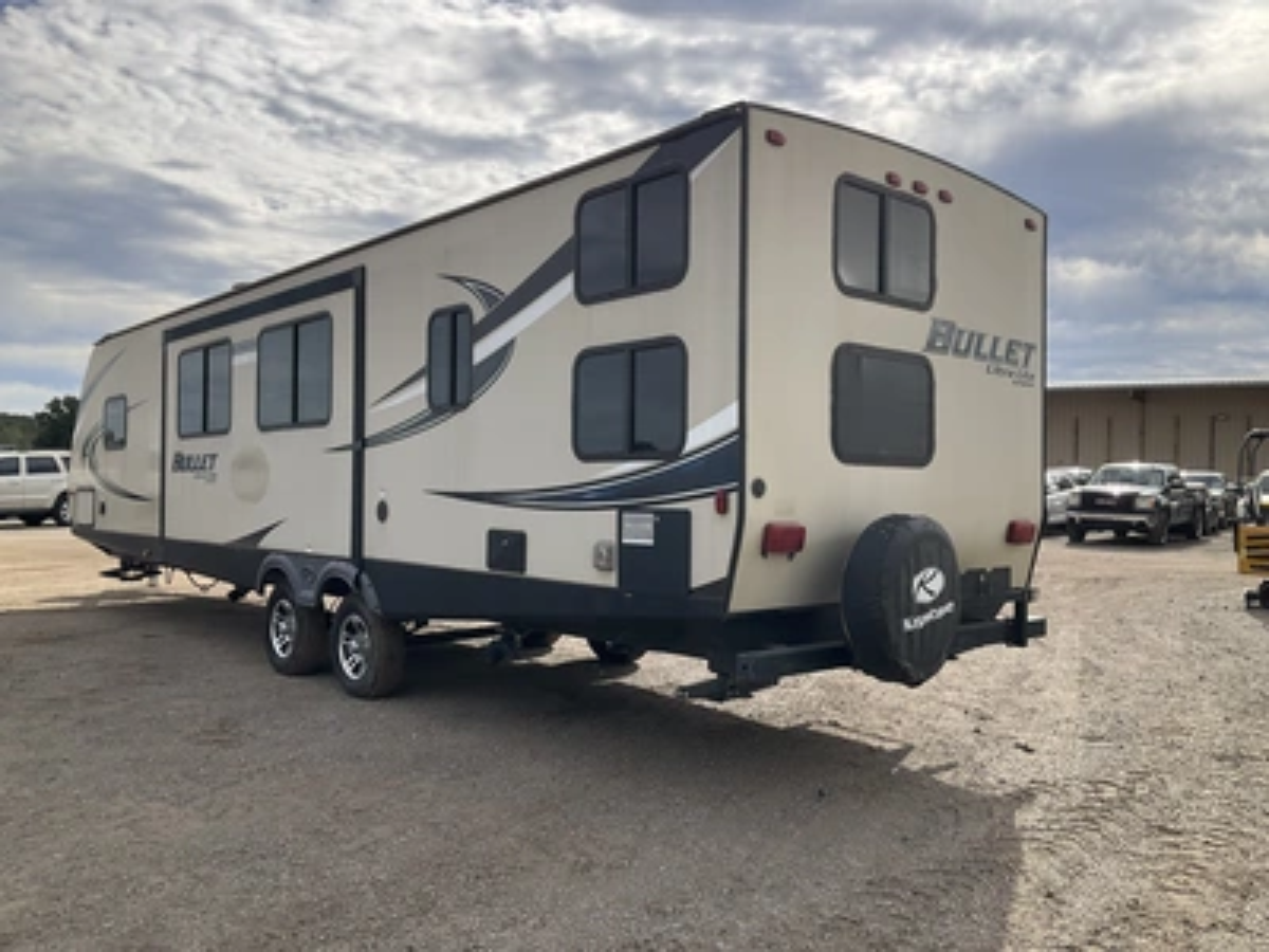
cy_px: 476
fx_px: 1063
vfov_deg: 48.2
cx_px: 634
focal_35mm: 29
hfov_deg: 61.7
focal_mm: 3
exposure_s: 1/2058
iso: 25
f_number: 1.8
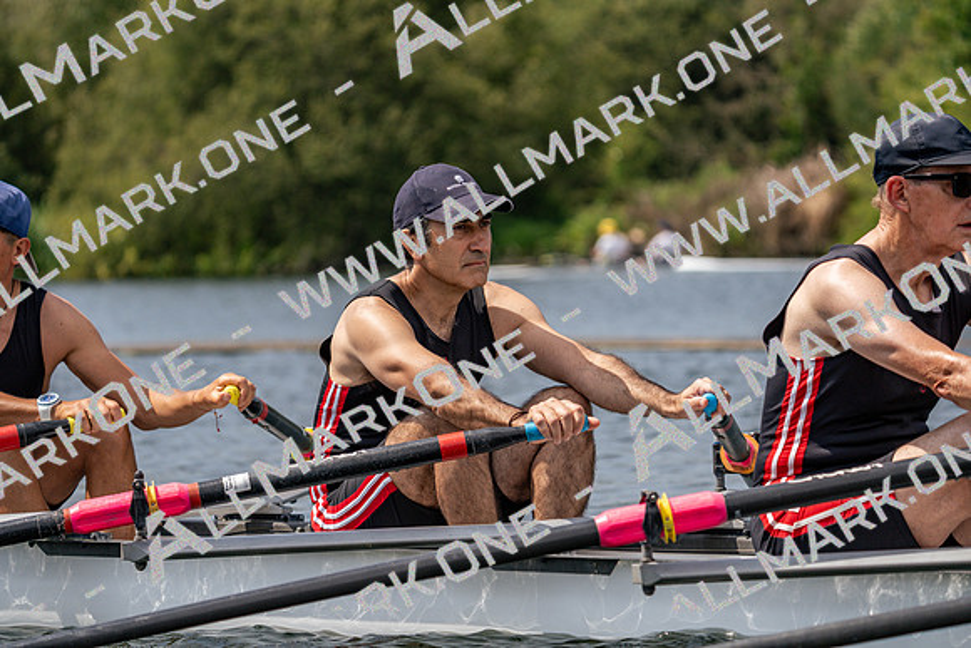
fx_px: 5395
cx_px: 486
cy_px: 324
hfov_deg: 10.3
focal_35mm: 200
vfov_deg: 6.9
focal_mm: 200
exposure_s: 1/1600
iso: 250
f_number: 5.6
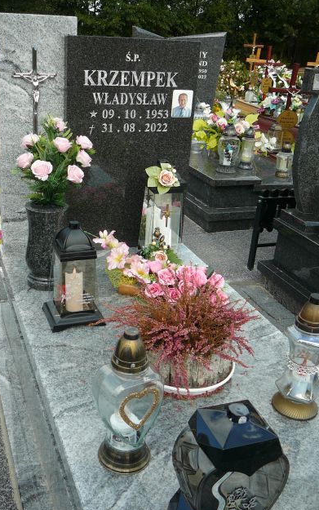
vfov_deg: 51.5
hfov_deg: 33.5
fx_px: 528
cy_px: 259
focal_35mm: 38
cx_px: 125
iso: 80
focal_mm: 5.2
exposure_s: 1/500
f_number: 2.8
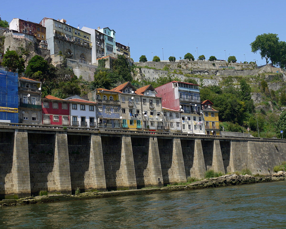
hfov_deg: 42.0
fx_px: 372
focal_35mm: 44
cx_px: 145
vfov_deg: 34.1
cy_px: 115
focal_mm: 21
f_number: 5
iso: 100
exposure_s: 1/320
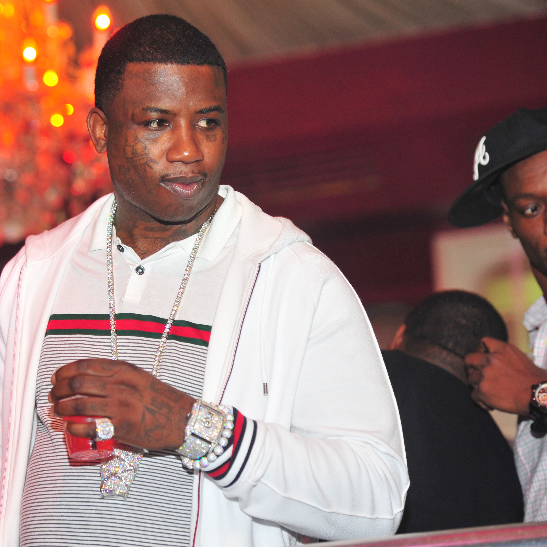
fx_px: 2521
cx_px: 178
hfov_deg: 12.4
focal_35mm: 141
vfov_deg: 12.4
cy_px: 274
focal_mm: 110
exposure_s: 1/30
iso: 800
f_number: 3.2
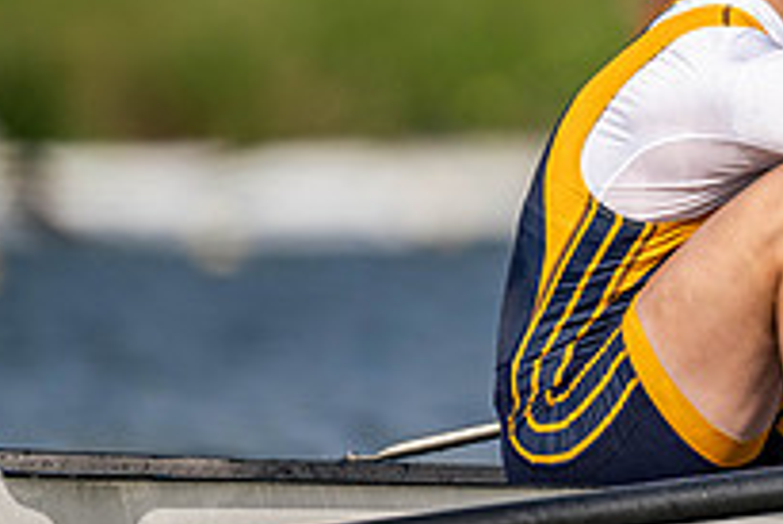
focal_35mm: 1699
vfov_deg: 0.8
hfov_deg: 1.2
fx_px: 36978
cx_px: 1081
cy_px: 124
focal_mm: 600
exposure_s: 1/2500
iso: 180
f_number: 4
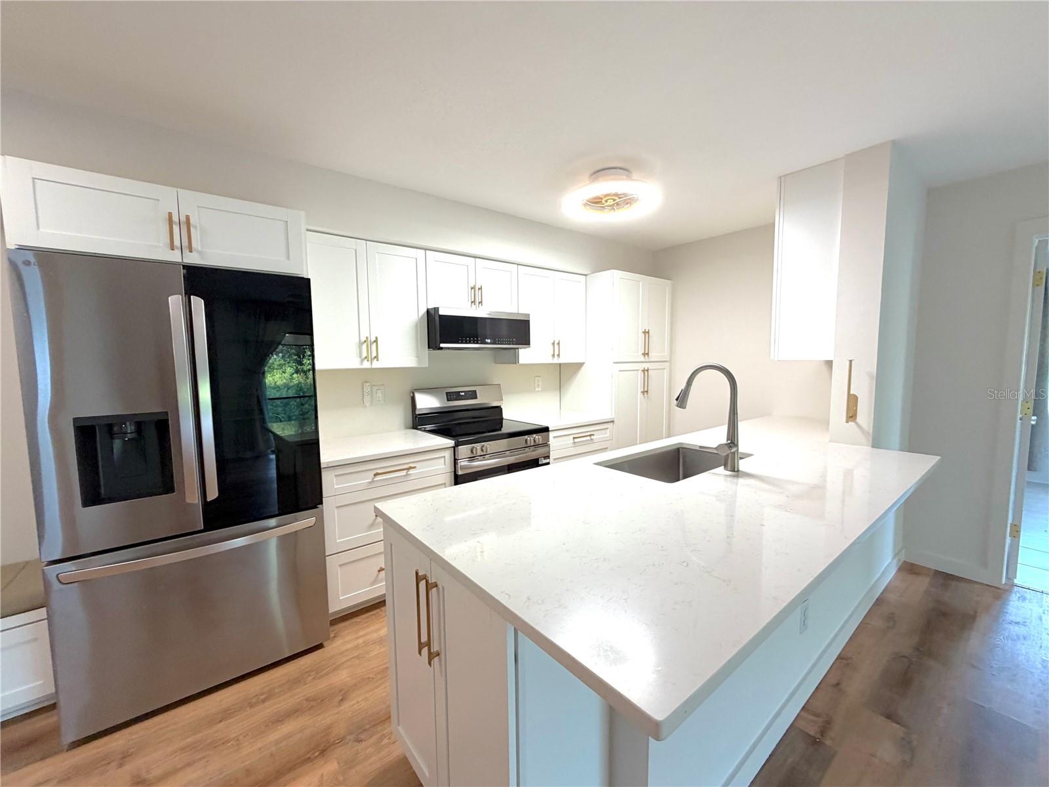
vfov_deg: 85.7
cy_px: 394
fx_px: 424
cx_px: 524
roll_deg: +0.8
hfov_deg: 102.1
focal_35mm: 14
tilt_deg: -4.7
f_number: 2.2
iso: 200
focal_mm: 2.22
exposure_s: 1/120
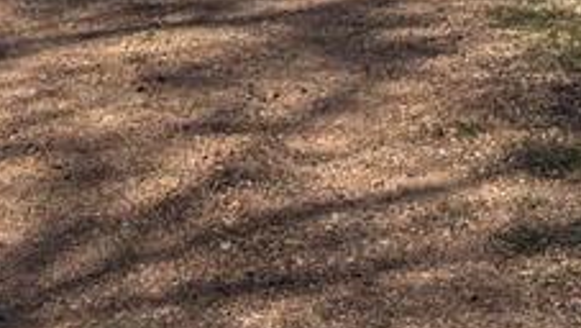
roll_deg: -0.3
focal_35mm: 118
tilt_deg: -4.7
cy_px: -313
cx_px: 120
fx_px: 1819
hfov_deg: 18.0
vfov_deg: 9.6
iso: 80
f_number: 1.78
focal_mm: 6.76
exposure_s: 1/3759
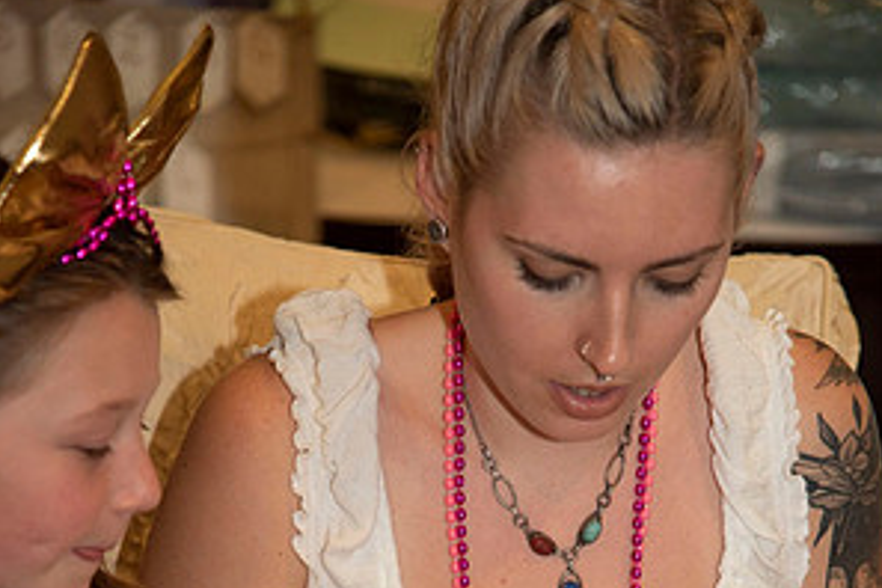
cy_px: 650
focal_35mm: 182
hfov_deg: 11.3
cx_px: 442
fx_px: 4459
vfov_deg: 7.5
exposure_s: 1/200
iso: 640
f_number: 4
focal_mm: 120
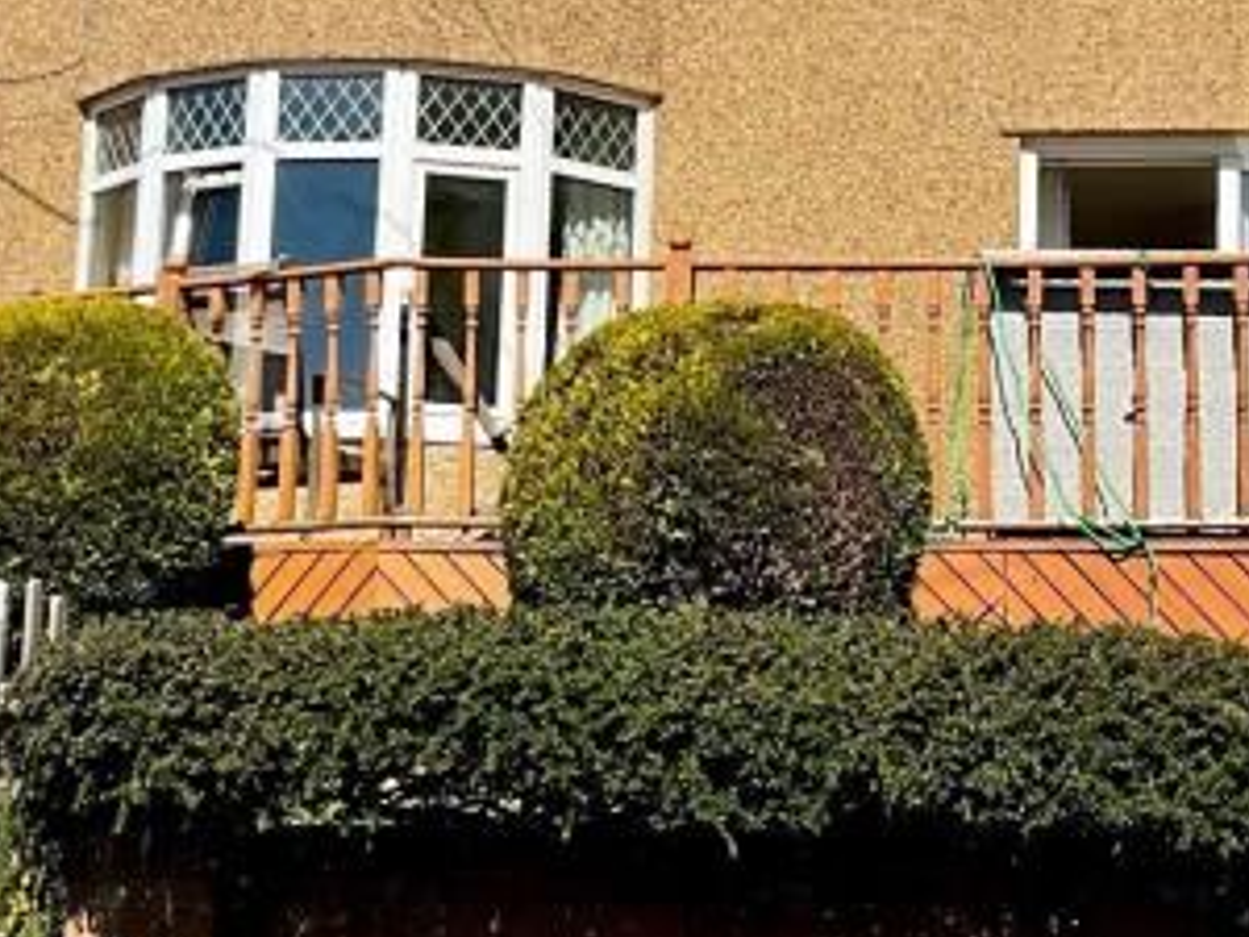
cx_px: 812
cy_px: 171
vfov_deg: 14.8
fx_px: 3572
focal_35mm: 99
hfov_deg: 19.8
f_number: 1.8
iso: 16
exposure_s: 1/1675
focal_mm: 3
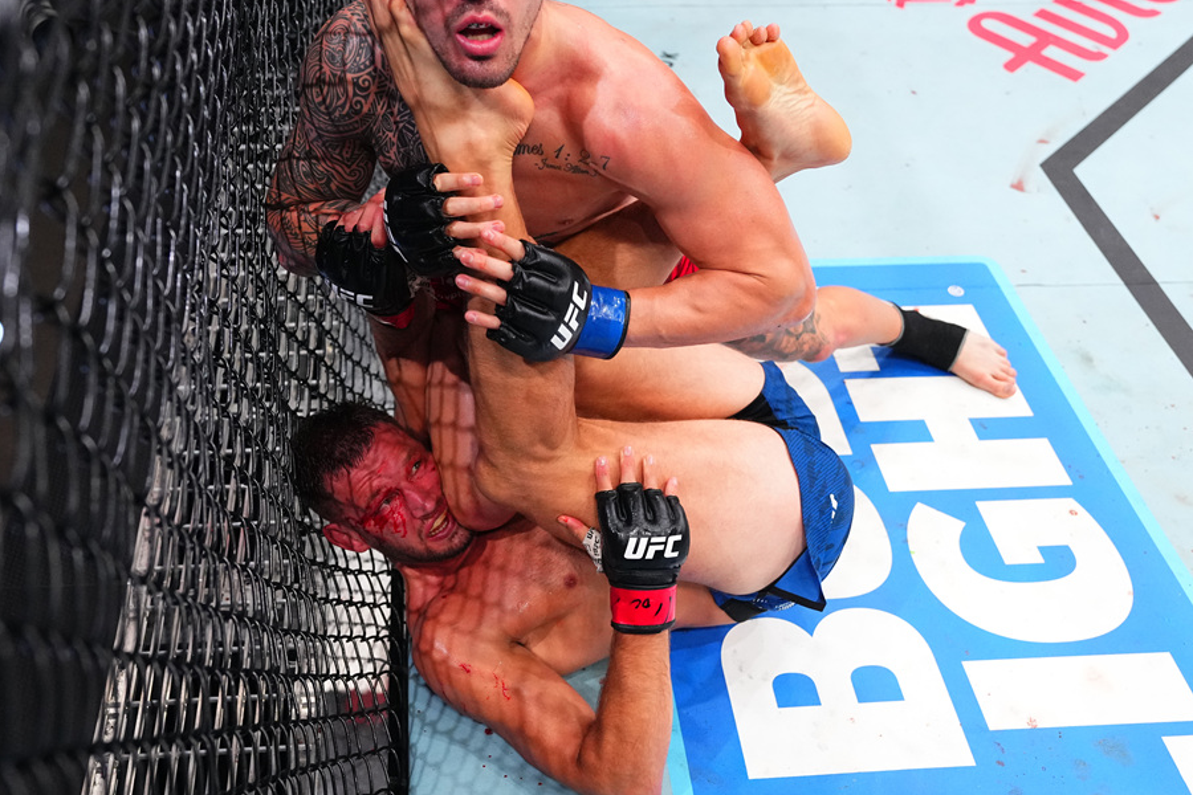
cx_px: 541
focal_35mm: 36
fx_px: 1193
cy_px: 351
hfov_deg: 53.1
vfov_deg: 36.8
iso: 3200
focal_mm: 30
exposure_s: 1/1250
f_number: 2.8
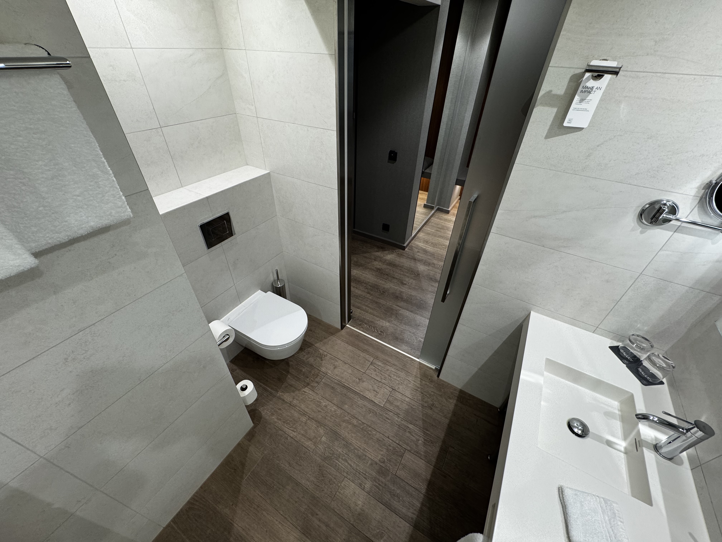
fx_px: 292
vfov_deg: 85.7
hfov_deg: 102.1
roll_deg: -2.2
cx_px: 361
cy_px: 271
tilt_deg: -38.5
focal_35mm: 14
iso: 160
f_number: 2.2
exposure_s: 1/50
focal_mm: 2.22
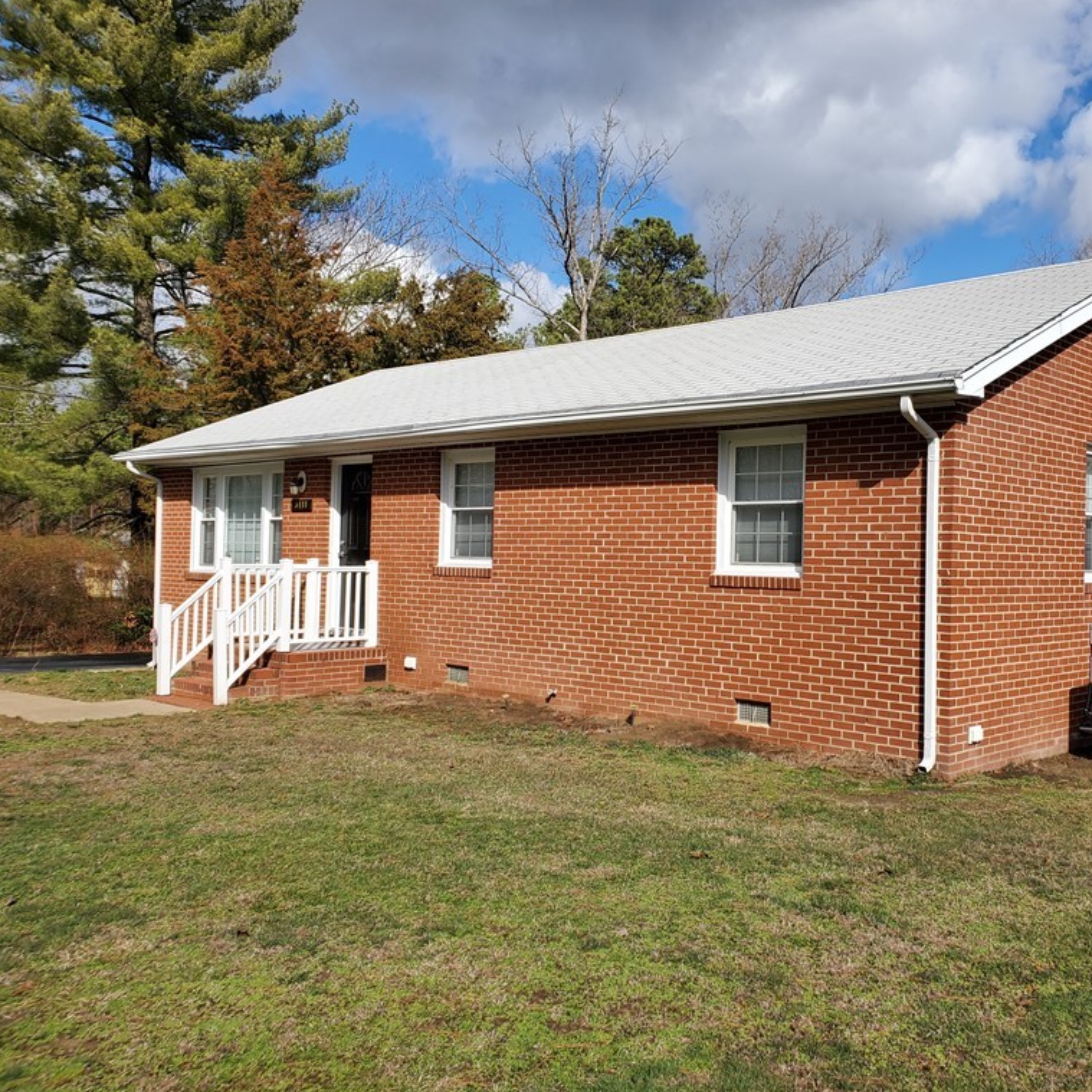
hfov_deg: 51.7
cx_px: 718
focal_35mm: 31
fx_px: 1106
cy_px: 544
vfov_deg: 52.5
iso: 50
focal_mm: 4.3
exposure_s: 1/2127
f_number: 2.4
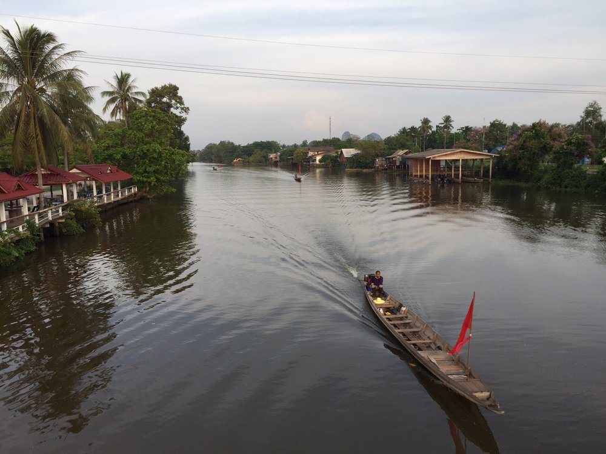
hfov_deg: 61.7
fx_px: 508
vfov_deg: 48.2
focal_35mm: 29
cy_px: 227
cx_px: 303
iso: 32
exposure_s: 1/476
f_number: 2.2
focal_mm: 4.15
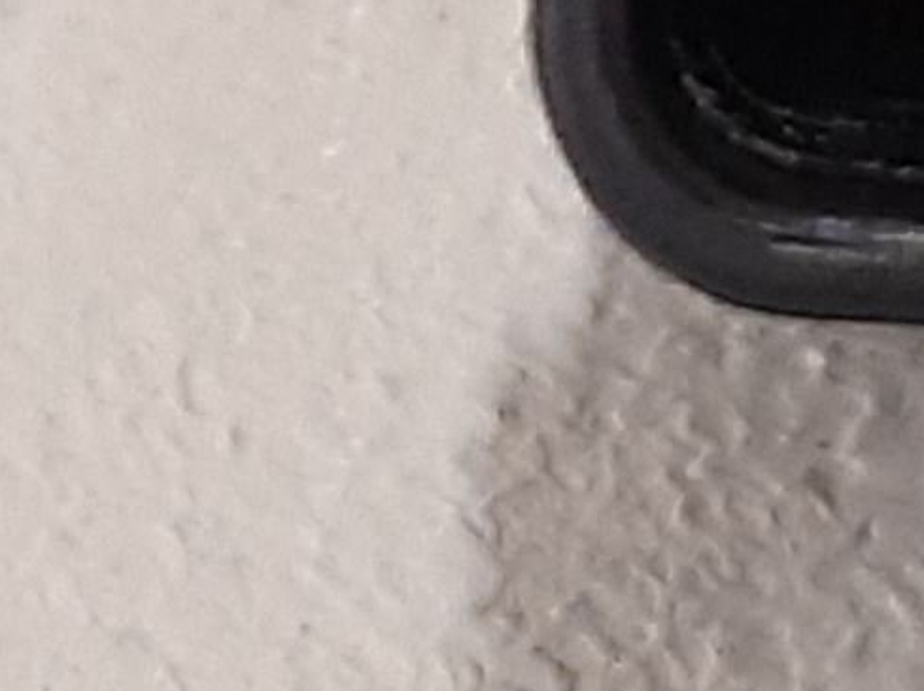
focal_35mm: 109
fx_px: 2907
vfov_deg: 13.2
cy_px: -128
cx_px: 824
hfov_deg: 17.8
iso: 200
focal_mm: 3.93
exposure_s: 1/33
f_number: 1.7
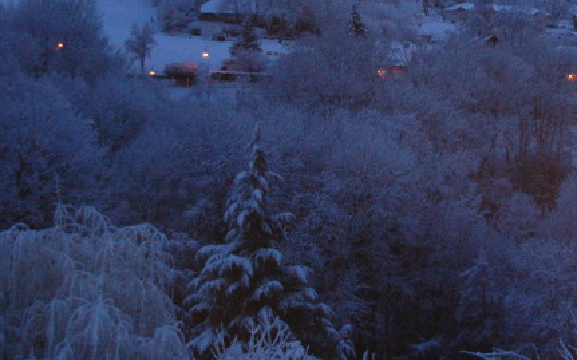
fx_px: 1382
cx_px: 491
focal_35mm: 88
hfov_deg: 23.1
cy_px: 19
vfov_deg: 14.6
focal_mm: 31
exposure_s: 1/60
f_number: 4.5
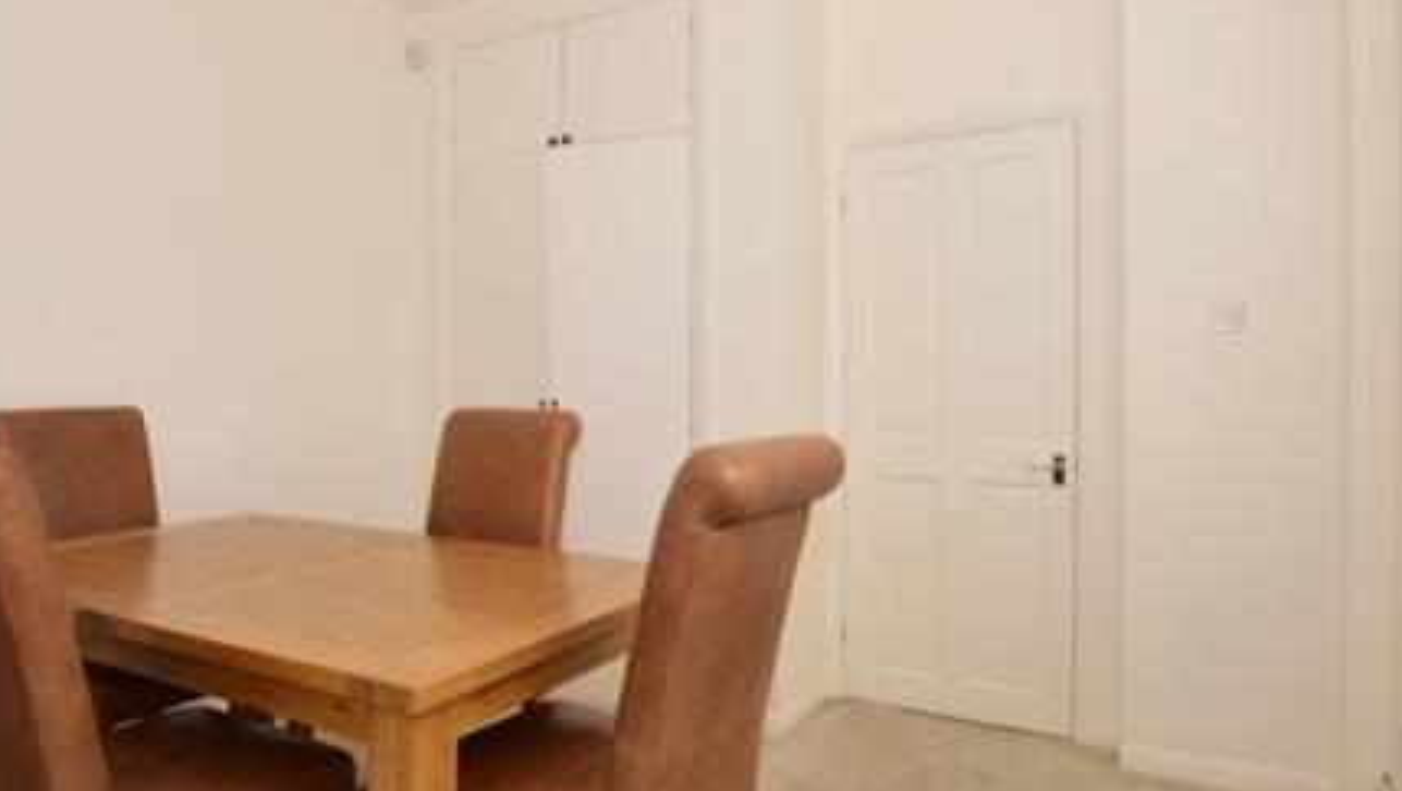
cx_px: 614
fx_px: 893
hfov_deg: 76.0
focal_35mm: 24
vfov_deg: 47.8
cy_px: 387
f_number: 7.1
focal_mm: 10
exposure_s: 1/125
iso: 200
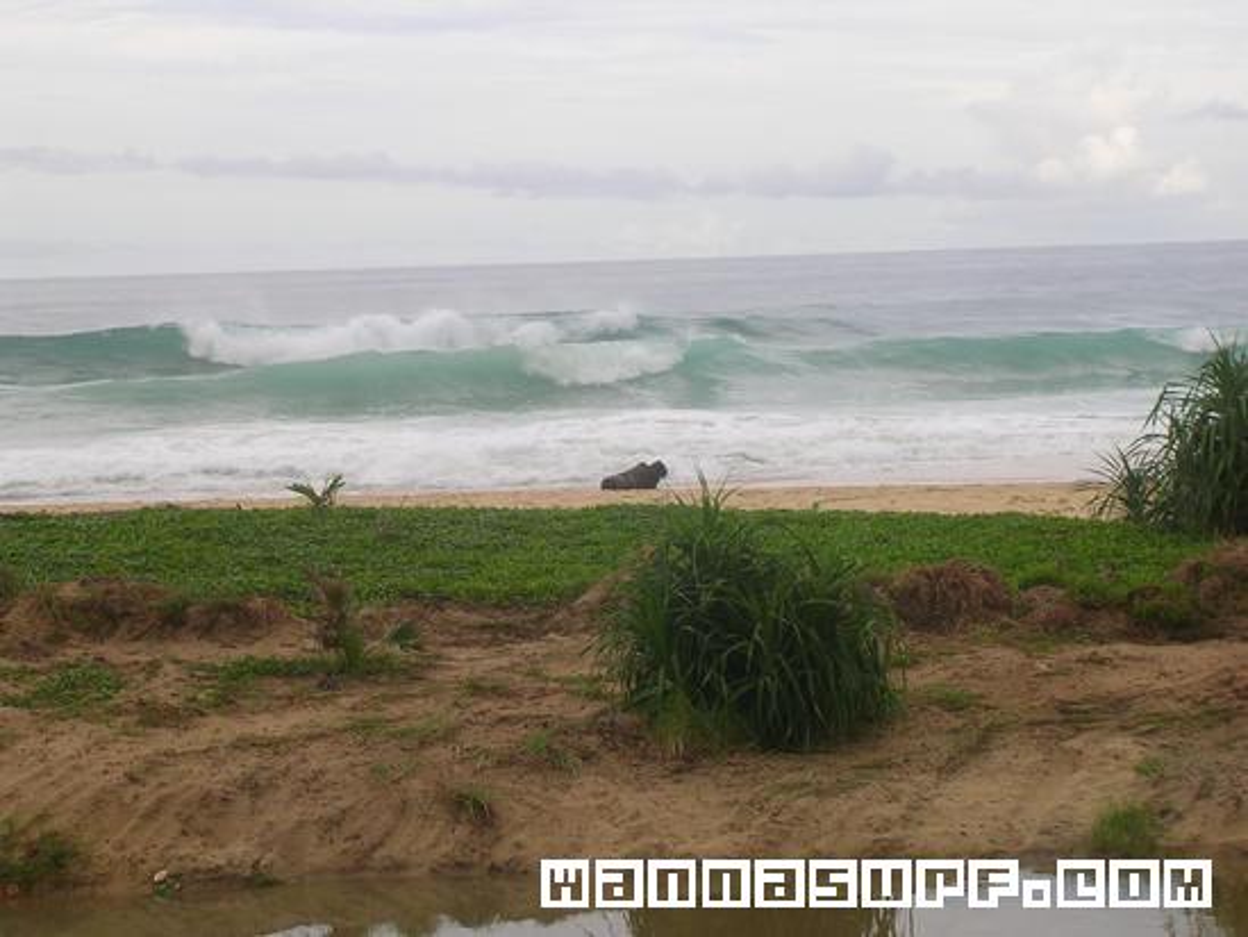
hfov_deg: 18.7
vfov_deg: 14.1
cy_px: 468
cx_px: 624
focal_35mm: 105
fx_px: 3786
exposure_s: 1/250
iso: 50
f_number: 4.6
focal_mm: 15.9
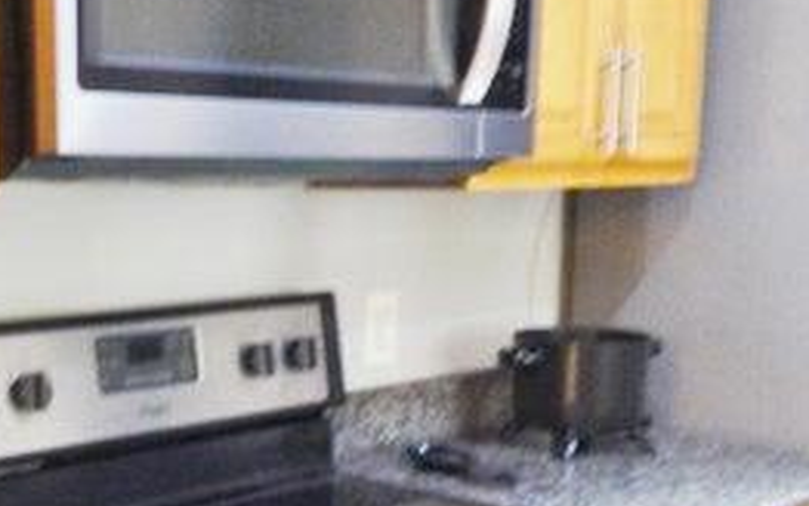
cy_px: 444
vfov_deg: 22.3
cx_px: 130
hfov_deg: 34.3
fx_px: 1257
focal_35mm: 57
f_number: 3
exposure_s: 1/15
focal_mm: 4
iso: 400
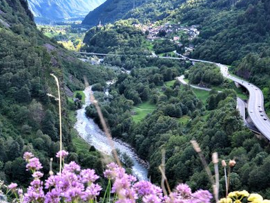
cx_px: 95
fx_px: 413
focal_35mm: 53
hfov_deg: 35.9
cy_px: 75
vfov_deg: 27.4
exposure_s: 1/60
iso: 320
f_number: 8
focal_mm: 18
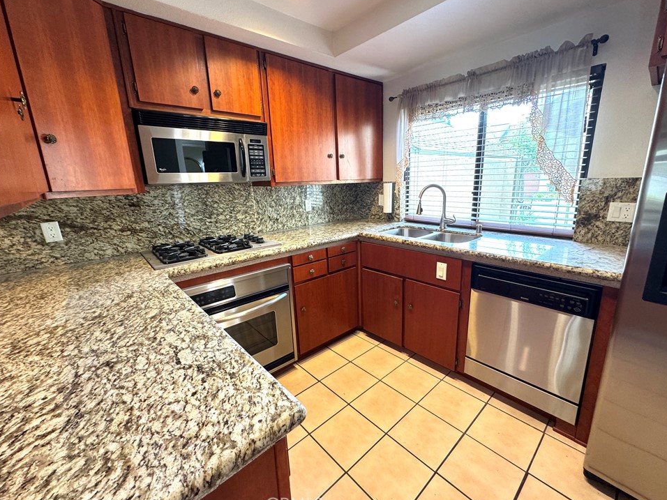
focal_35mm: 15
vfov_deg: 81.7
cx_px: 350
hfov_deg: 98.1
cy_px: 246
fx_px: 289
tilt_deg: -13.0
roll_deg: +2.3
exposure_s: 1/60
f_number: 2.2
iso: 160
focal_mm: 2.22
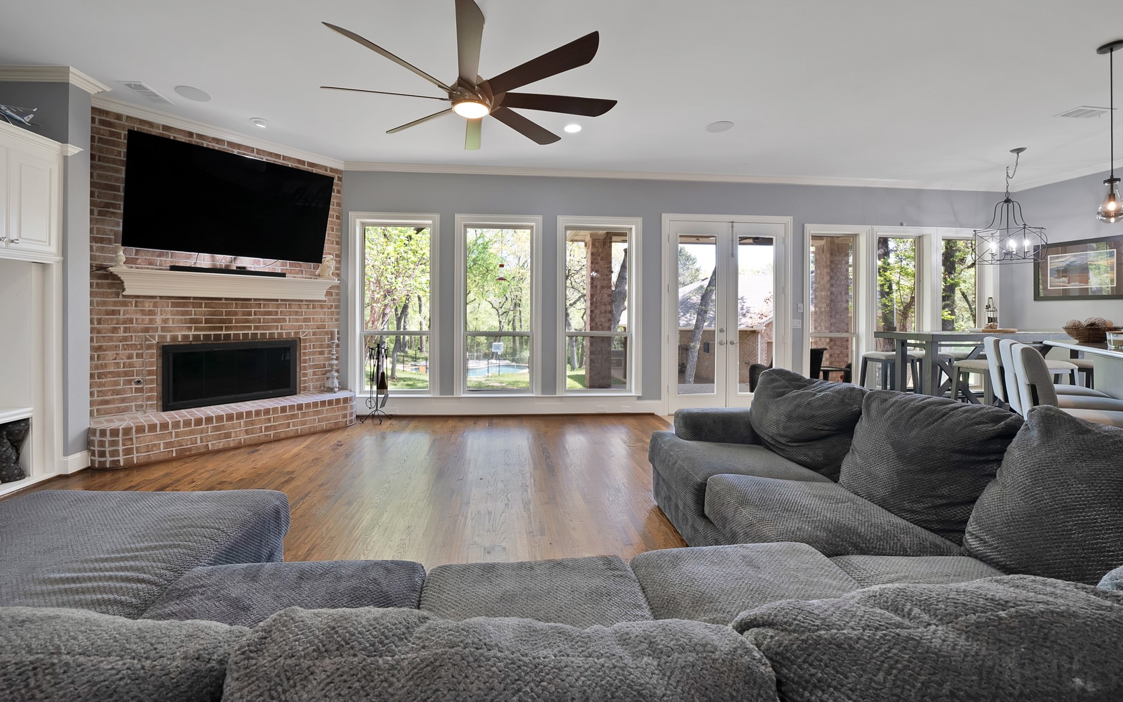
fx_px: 398
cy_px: 311
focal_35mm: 13
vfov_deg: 82.5
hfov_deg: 109.2
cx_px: 530
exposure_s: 1/10
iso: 640
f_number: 9
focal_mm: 12
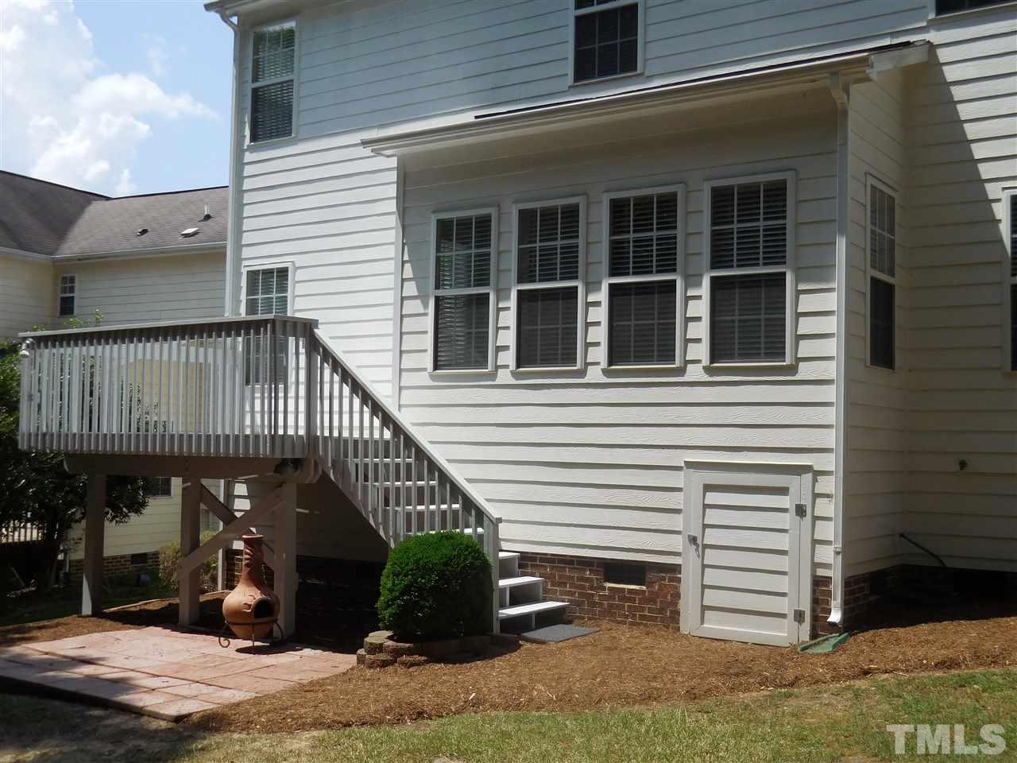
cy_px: 382
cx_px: 508
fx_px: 1146
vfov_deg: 36.8
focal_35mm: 39
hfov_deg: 47.9
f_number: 3.9
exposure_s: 1/1000
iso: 125
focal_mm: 7
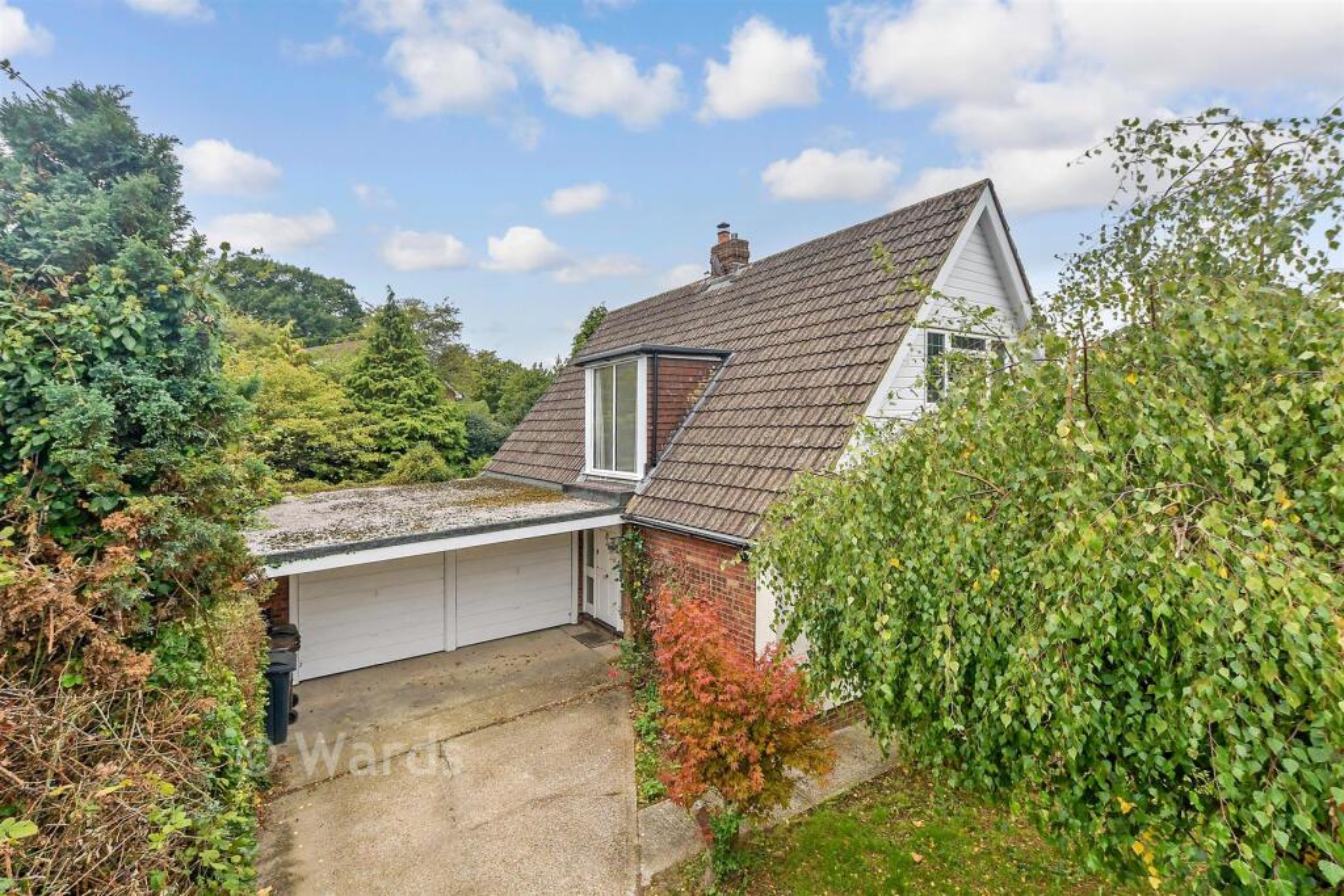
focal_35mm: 15
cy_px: 448
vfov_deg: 77.3
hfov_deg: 100.4
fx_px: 560
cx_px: 672
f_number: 10
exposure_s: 1/80
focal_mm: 10
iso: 160
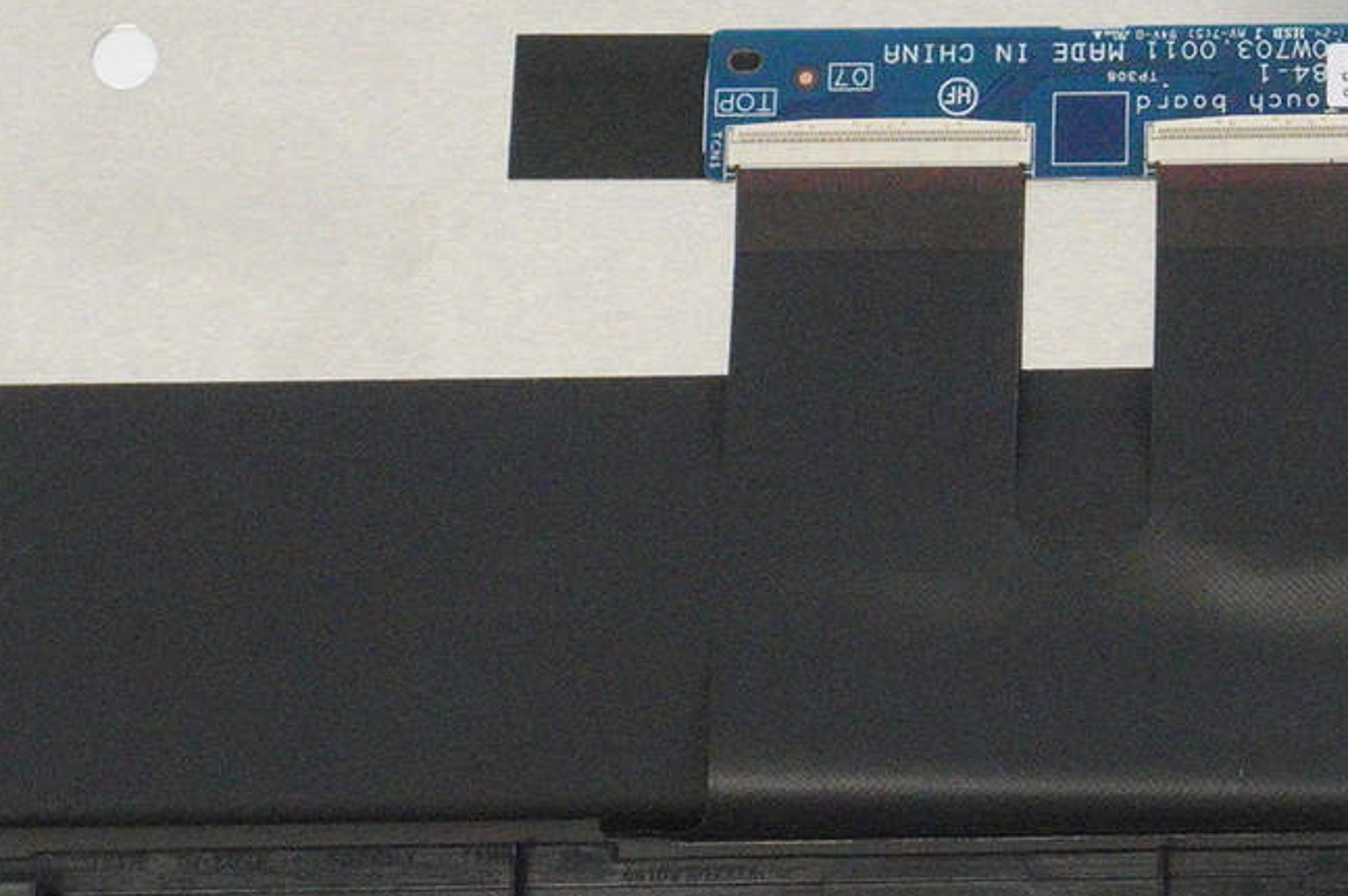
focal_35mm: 145
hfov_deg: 13.9
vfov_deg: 9.3
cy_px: -294
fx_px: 5421
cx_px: 1440
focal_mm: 25
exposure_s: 1/250
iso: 5000
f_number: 5.6
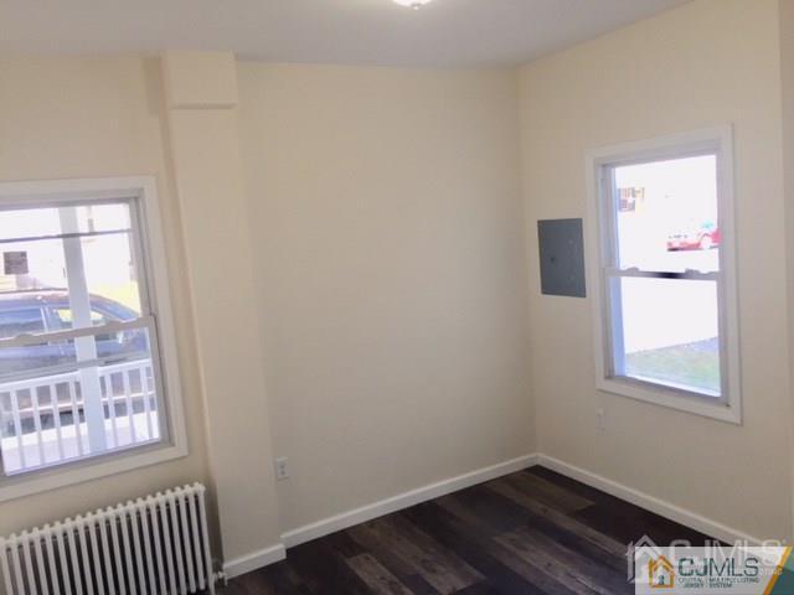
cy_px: 298
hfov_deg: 61.7
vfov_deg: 48.2
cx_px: 397
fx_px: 665
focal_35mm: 29
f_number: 2.2
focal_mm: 4.15
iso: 40
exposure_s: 1/120
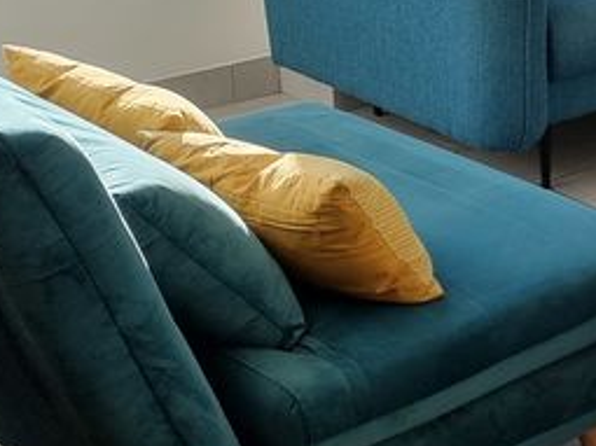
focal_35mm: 94
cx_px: 1134
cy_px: -110
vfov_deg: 15.1
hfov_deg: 16.6
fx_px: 1618
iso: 50
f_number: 1.8
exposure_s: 1/177
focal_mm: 6.7
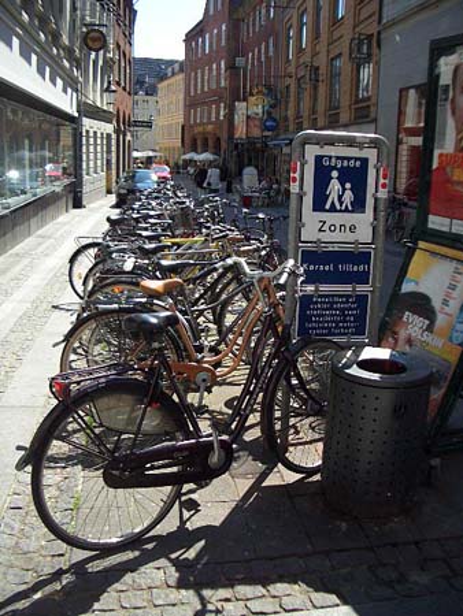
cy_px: 308
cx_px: 232
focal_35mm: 35
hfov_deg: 40.7
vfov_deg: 52.6
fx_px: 624
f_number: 2.6
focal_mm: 5.8
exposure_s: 1/640
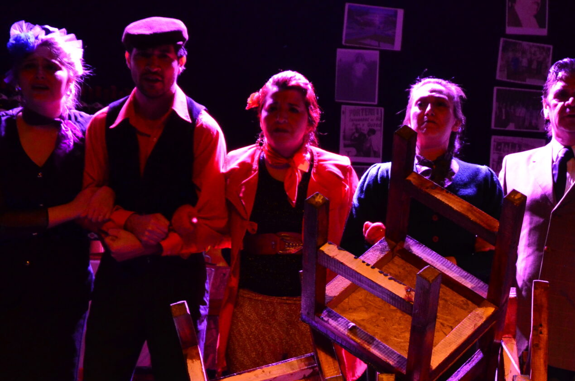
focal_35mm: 121
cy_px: 290
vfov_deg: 11.3
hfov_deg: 16.8
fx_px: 1929
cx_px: 457
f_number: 6.3
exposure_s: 1/13
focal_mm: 40
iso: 1600
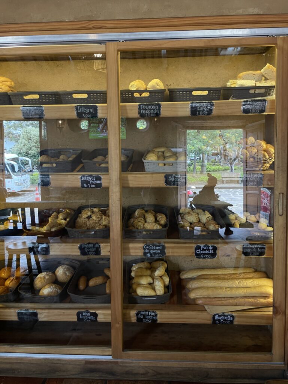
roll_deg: +1.0
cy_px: 192
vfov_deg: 67.3
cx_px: 144
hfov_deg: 53.1
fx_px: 288
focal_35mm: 26
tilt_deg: -3.0
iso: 80
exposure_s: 1/60
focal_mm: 4.2
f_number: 1.6
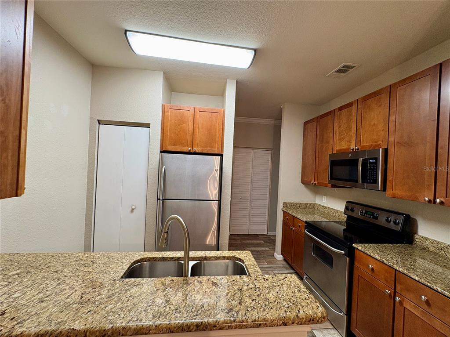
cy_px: 168
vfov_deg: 85.6
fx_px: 182
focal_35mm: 14
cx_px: 225
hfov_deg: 102.1
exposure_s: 1/60
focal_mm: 2.22
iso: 125
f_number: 2.2
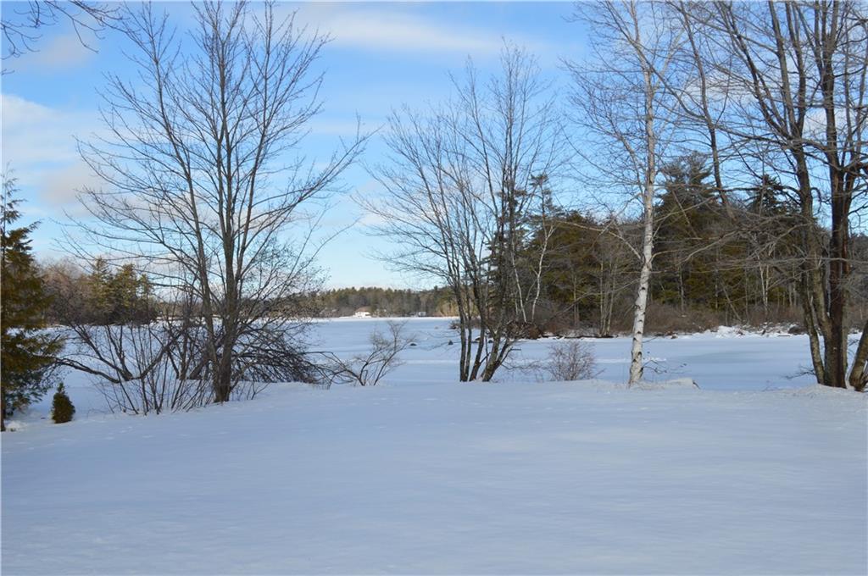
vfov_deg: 34.1
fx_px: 939
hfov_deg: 49.6
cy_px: 288
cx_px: 434
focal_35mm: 39
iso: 100
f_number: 8
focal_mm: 26
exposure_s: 1/250
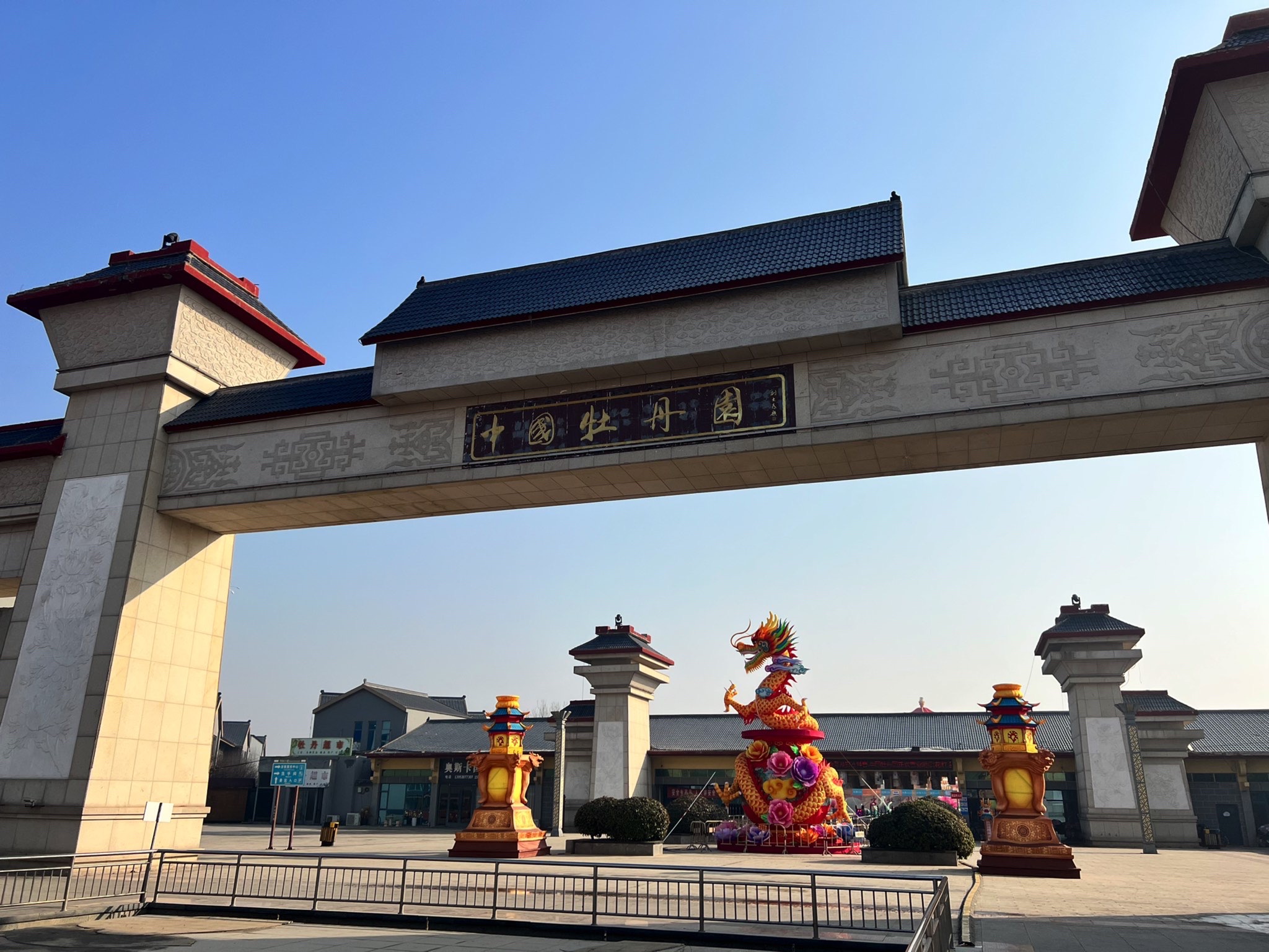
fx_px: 953
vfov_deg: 53.1
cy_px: 476
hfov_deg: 67.3
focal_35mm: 26
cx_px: 634
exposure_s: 1/6579
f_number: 1.5
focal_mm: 5.7
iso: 50
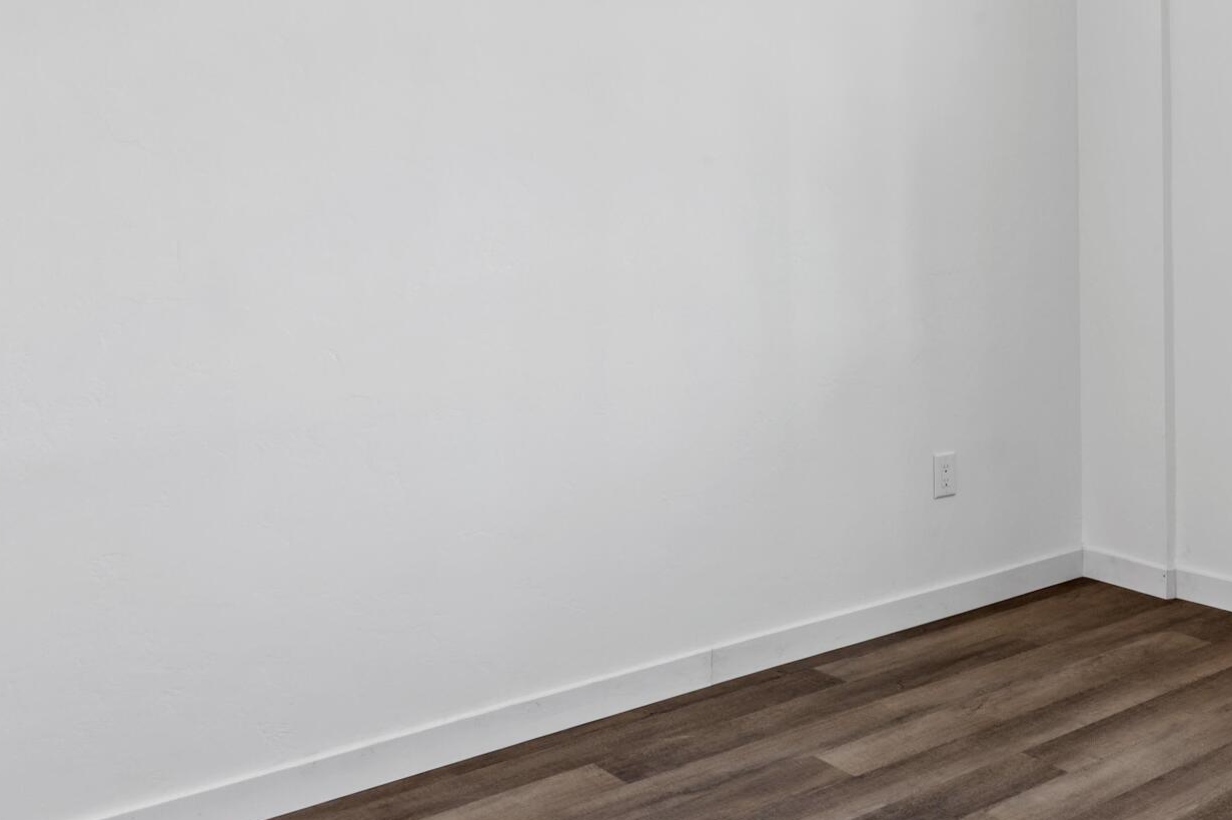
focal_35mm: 39
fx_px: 1334
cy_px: 214
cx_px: 1038
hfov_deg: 46.2
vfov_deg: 33.5
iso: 100
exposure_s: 2.5
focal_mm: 16
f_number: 20
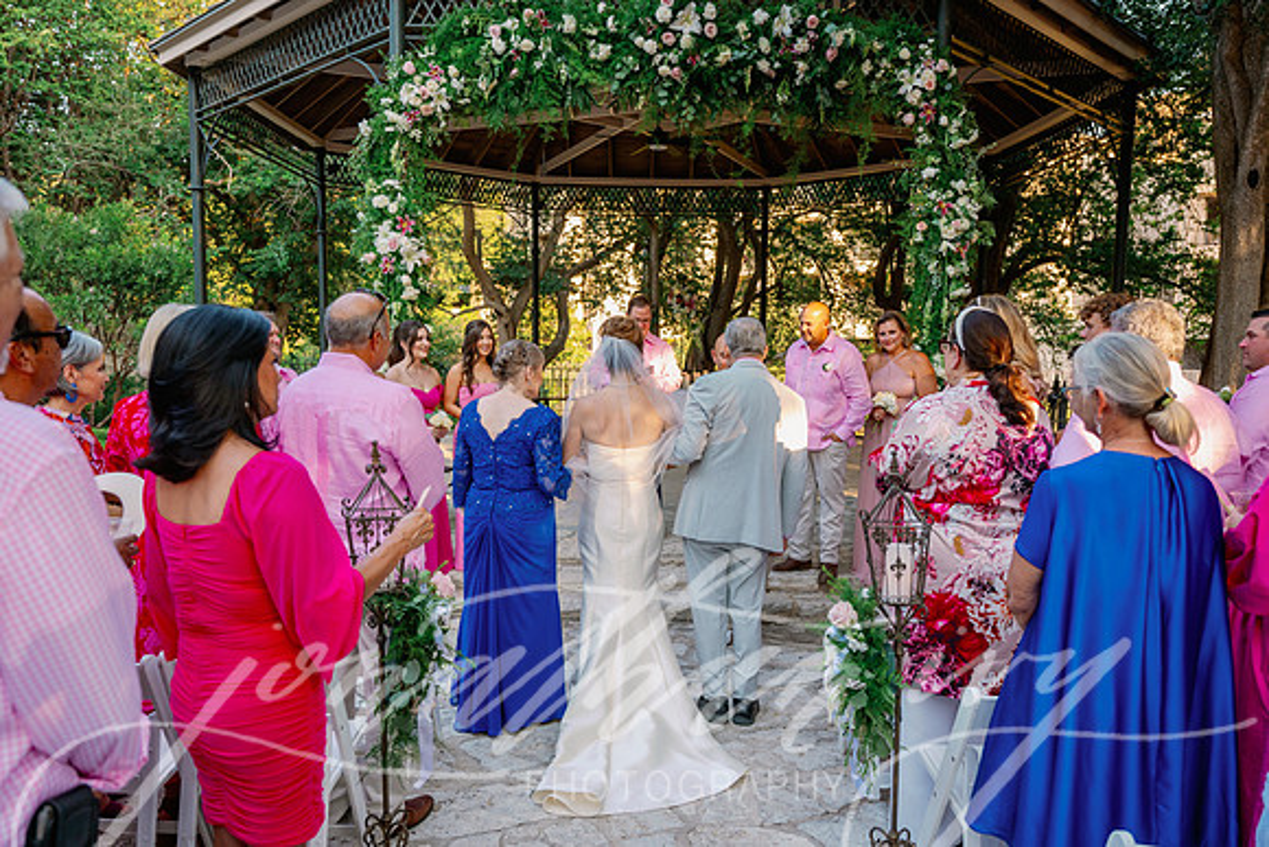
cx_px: 634
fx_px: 970
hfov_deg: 66.4
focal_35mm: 28
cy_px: 424
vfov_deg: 47.2
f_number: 3.5
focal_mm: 27.5
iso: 320
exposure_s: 1/200
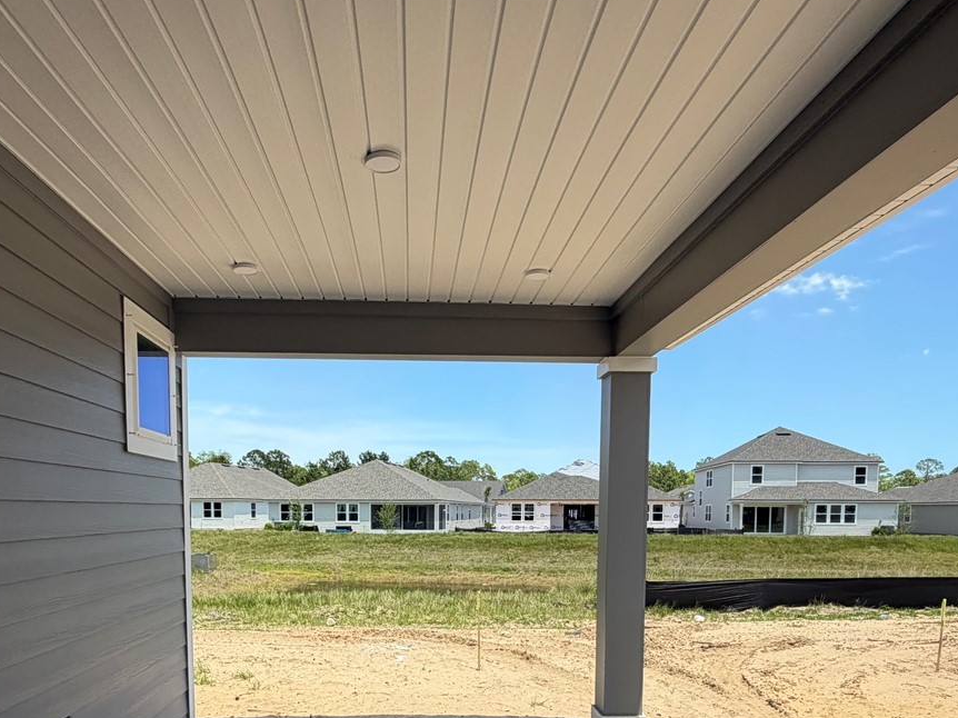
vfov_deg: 50.3
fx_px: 719
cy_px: 561
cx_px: 449
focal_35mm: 26
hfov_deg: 67.3
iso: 32
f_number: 2.2
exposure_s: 1/770
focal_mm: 2.22
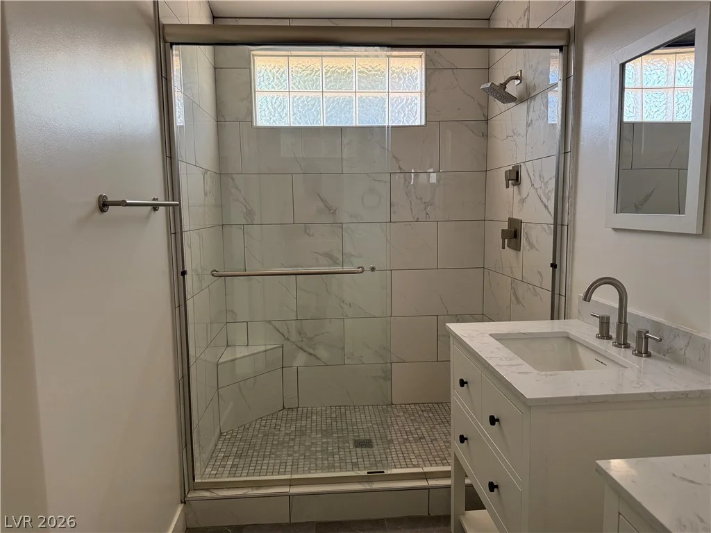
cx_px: 356
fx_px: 493
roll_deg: +0.1
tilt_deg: -6.5
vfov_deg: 56.8
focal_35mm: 24
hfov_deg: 71.6
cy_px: 266
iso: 200
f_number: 1.78
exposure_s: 1/169
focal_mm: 6.76
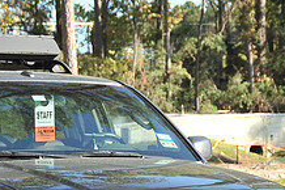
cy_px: 210
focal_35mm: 176
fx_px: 1392
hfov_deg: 11.6
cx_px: 27
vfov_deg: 7.7
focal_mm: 66
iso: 200
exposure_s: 1/320
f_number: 5.6
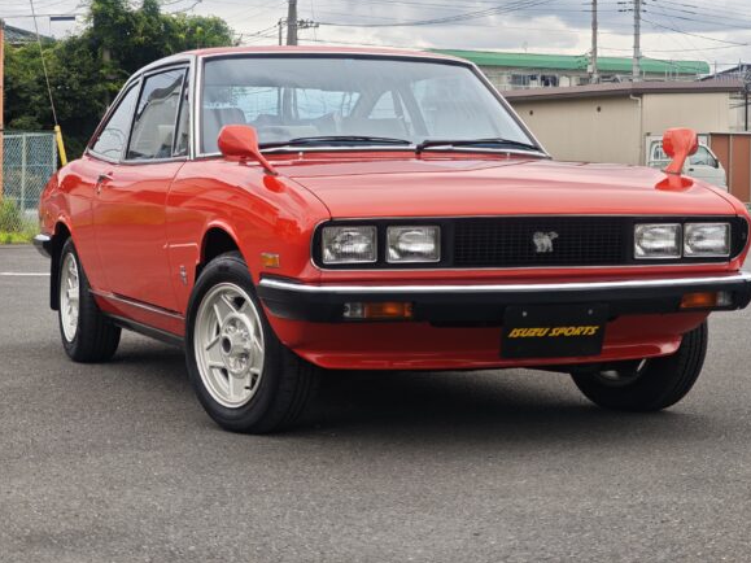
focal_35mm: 87
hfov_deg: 22.5
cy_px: 222
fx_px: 1887
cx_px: 403
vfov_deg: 17.0
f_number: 1.8
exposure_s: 1/1564
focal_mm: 11.5
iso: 50
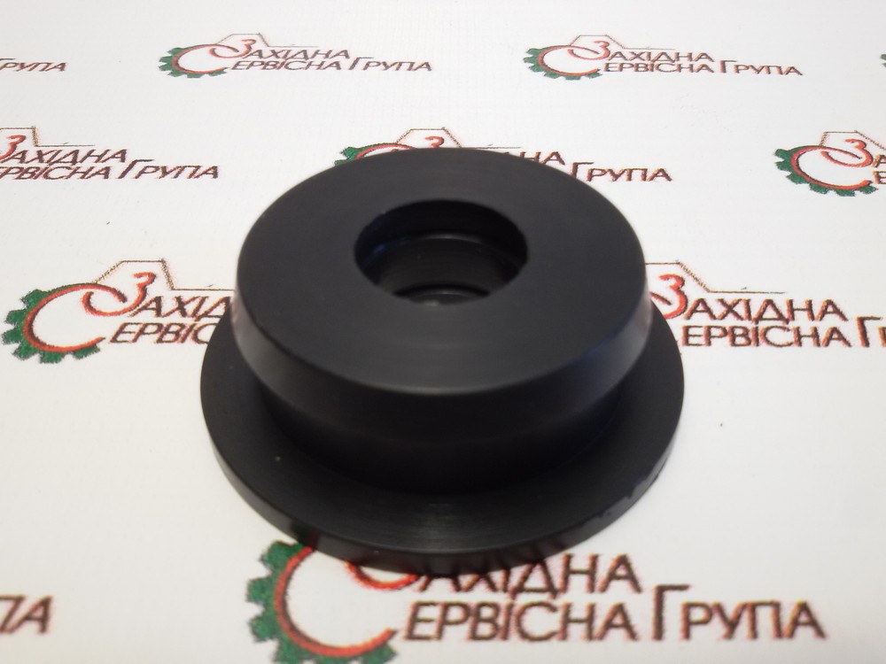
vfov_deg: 45.4
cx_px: 443
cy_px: 332
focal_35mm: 31
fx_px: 793
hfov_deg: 58.4
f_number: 2.4
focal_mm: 2.93
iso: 40
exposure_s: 1/33
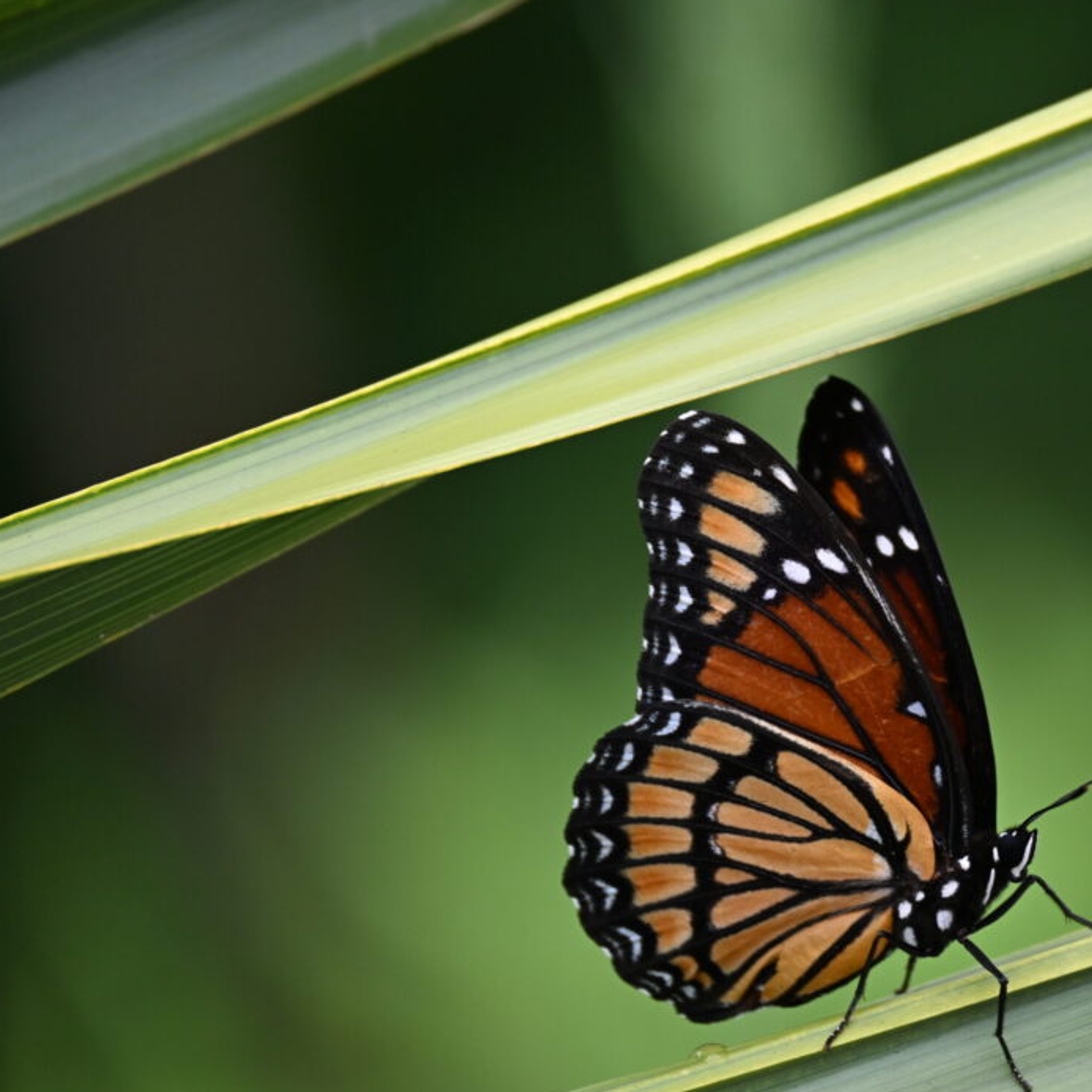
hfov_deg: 3.2
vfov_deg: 3.2
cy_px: 560
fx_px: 19665
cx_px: 935
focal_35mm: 551
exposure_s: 1/500
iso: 400
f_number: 6.3
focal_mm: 250
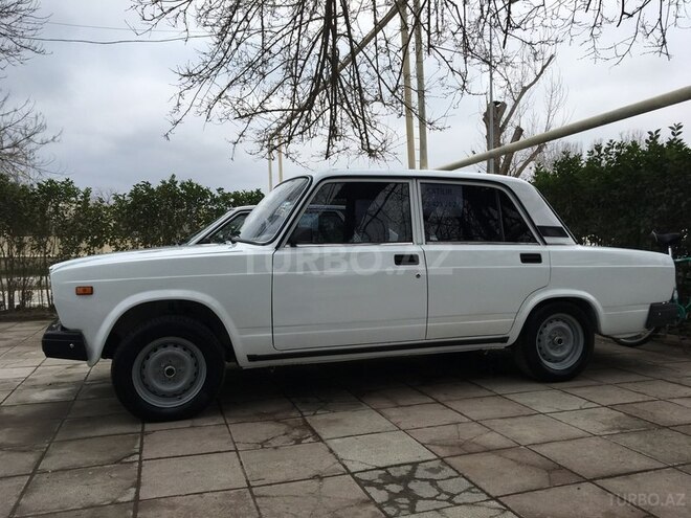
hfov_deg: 61.7
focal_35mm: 29
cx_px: 346
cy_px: 259
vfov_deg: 48.2
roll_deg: +0.2
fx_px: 579
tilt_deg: -2.6
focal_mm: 4.15
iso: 25
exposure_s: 1/884
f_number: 2.2
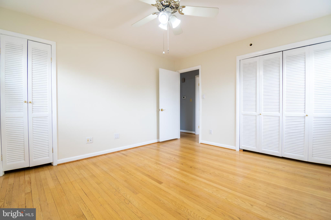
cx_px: 166
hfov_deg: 100.4
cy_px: 110
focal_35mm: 15
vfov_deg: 77.3
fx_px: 138
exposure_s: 1/20
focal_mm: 10
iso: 100
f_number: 5.6
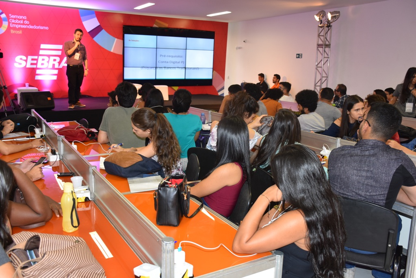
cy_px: 139
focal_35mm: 33
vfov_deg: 40.0
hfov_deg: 57.2
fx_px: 381
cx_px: 208
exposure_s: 1/60
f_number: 3.5
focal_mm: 22
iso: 400
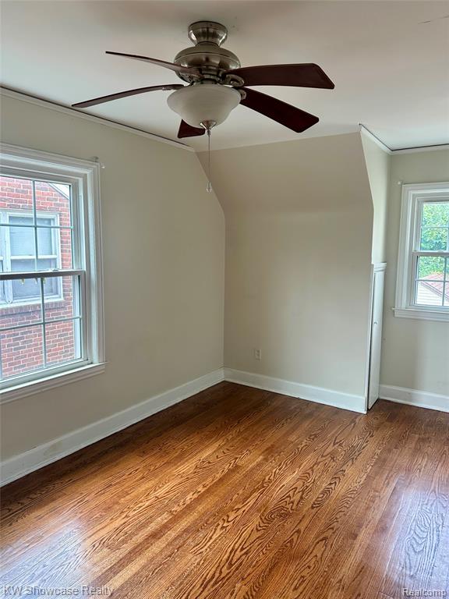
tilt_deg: -6.6
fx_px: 415
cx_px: 224
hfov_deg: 56.8
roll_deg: -2.0
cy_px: 300
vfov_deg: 71.6
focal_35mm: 24
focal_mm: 6.86
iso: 100
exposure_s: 1/122
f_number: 1.78
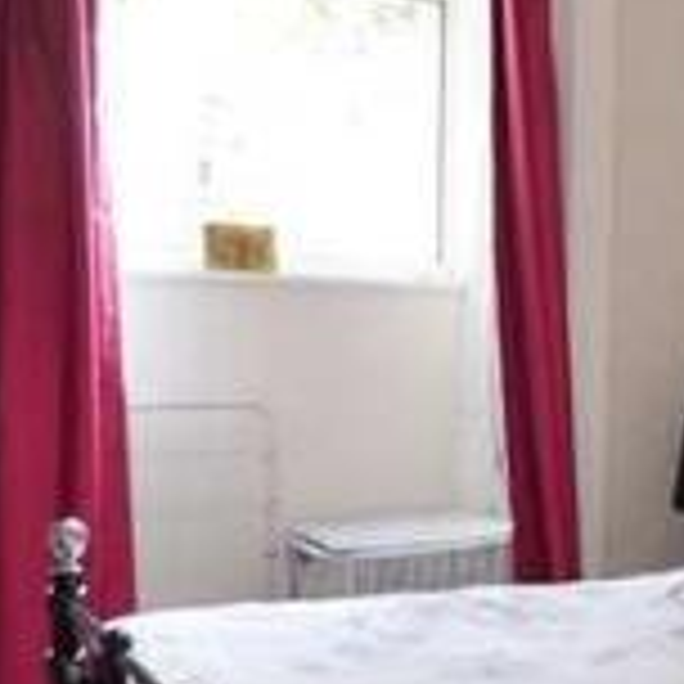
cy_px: 385
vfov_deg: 31.1
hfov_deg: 28.0
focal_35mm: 55
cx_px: 774
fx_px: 1230
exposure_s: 1/60
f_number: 3.5
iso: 800
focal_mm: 10
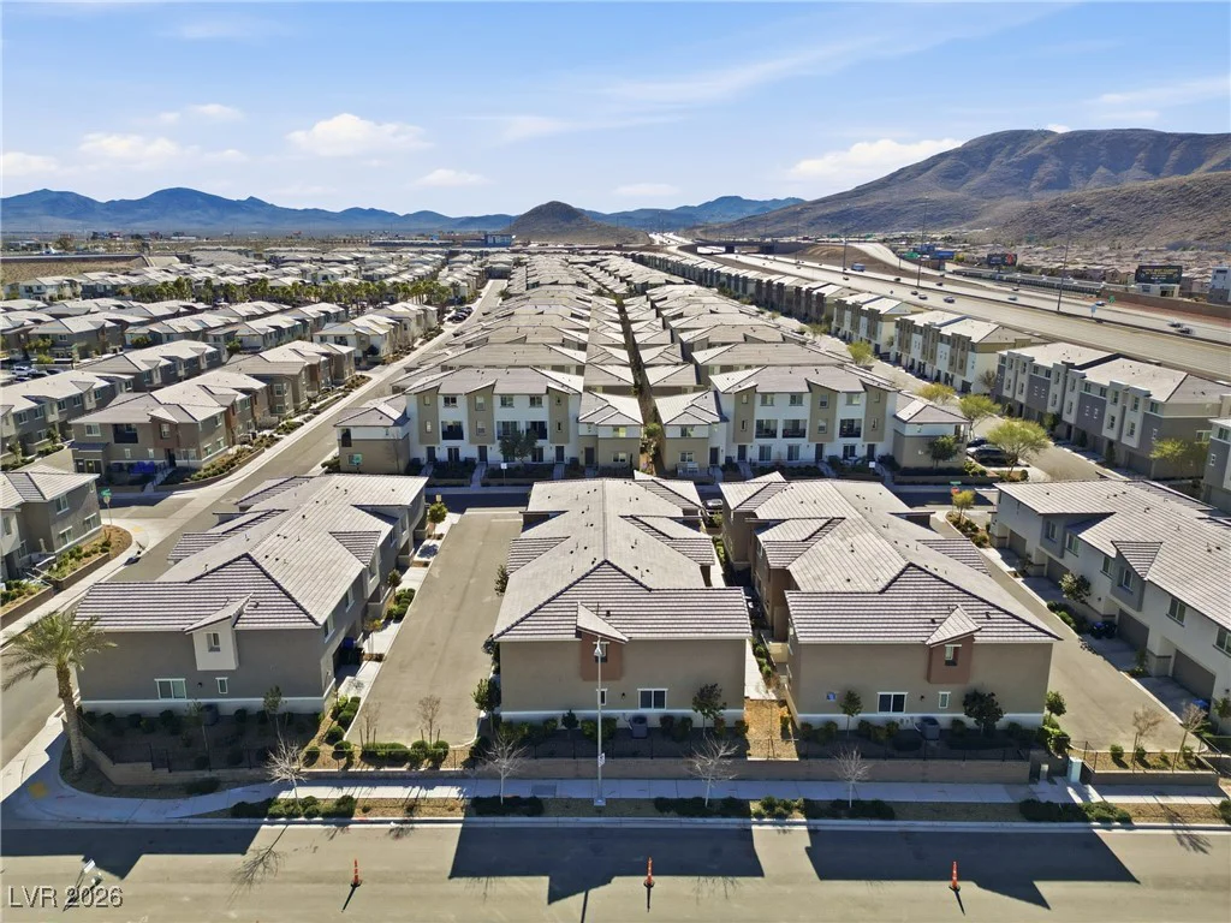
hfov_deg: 71.6
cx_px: 616
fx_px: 853
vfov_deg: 56.8
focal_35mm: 24
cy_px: 462
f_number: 1.7
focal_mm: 6.7
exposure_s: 1/6000
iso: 130
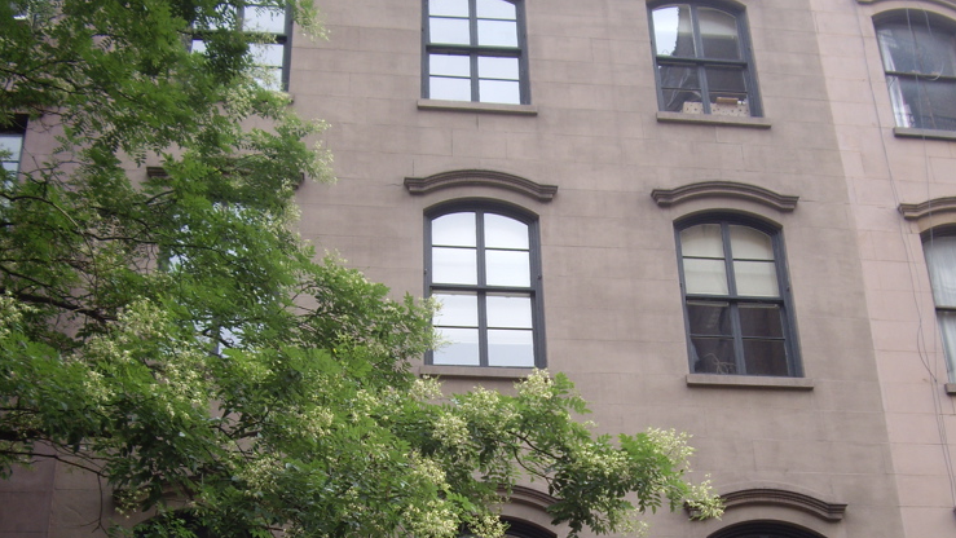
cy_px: 530
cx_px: 483
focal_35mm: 56
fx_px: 1420
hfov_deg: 37.2
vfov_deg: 20.8
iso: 100
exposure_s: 1/80
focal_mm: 7.9
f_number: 2.8
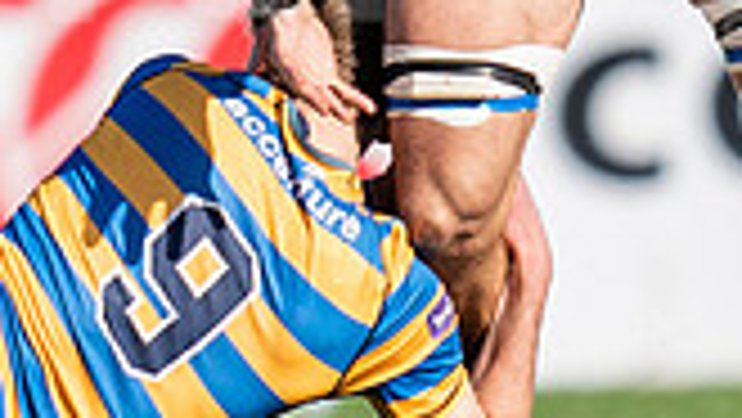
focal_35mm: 3543
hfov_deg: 0.6
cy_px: -193
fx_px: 69742
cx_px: -99
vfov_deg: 0.3
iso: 100
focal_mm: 400
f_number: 2.8
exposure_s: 1/1250
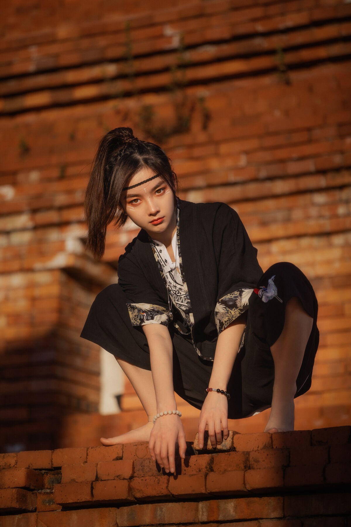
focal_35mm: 169
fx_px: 2471
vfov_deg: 12.2
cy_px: 264
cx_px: 176
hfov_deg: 8.1
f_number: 2.8
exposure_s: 1/1600
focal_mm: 170
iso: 125
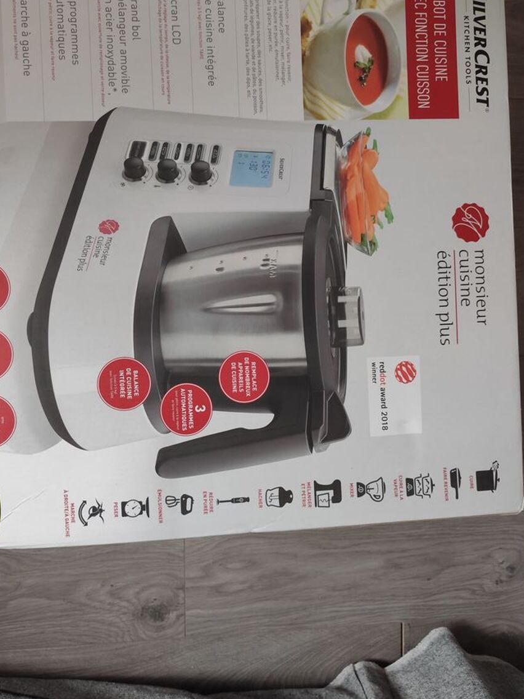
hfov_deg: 51.1
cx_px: 219
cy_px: 316
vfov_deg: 65.2
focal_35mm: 27
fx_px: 545
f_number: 1.65
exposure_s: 1/25
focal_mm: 6.14
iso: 1250
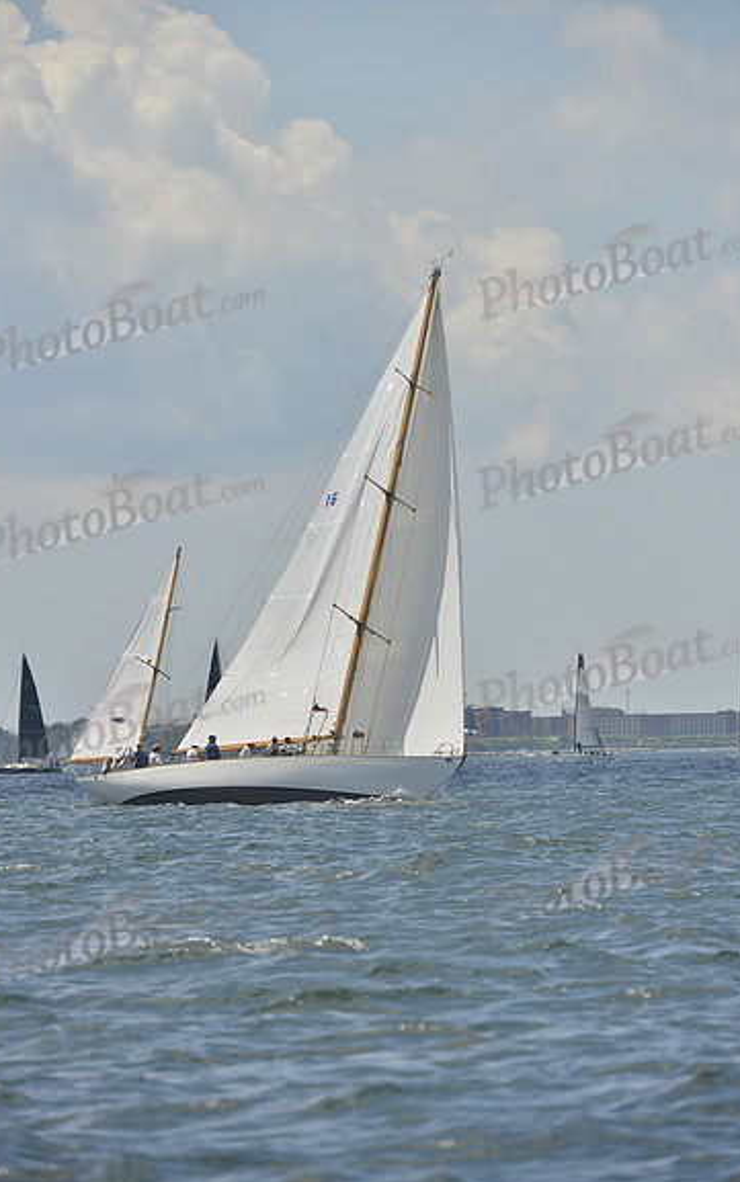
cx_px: 372
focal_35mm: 297
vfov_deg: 7.1
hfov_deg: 4.4
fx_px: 9576
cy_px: 592
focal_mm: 290
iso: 280
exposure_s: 1/1250
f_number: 8
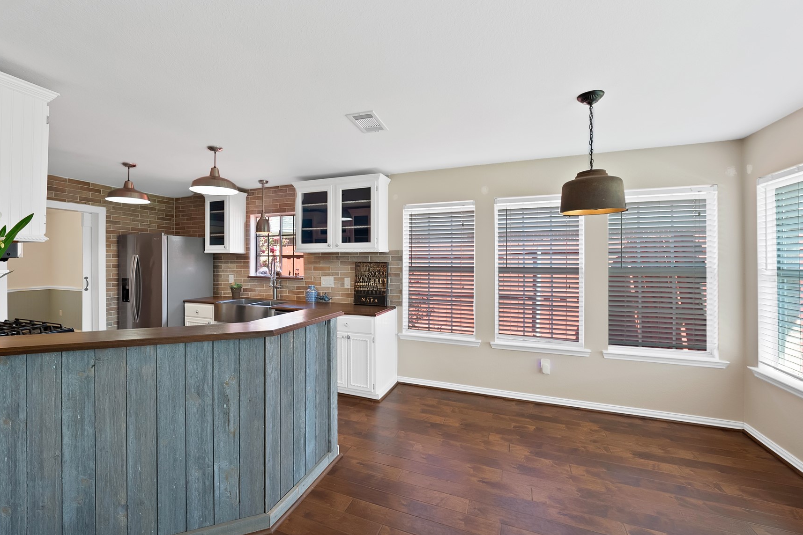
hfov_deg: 104.0
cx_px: 366
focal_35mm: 14
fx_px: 312
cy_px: 264
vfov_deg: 81.2
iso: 640
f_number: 9
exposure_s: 1/6
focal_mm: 12
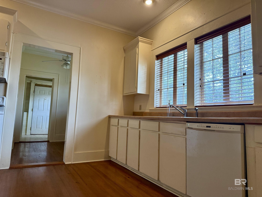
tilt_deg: +5.4
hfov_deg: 71.6
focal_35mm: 24
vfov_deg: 56.8
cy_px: 98
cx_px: 131
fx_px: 182
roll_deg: -2.2
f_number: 1.78
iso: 250
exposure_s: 1/120
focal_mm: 6.76
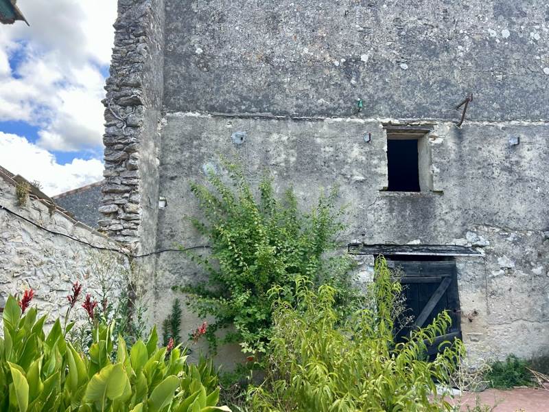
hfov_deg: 67.3
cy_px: 206
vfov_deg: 53.1
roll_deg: +0.0
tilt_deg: +8.6
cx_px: 274
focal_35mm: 26
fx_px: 412
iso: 50
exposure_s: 1/718
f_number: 1.5
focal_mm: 5.7
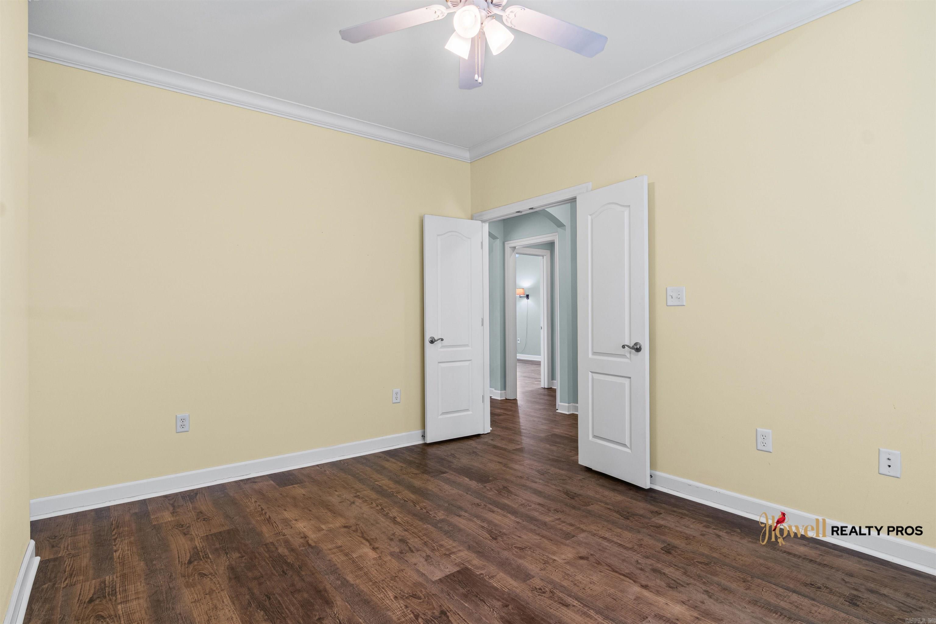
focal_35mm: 18
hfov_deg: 90.0
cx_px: 468
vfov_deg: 67.4
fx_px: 468
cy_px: 312
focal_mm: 12
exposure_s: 1/1.67
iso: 250
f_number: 9
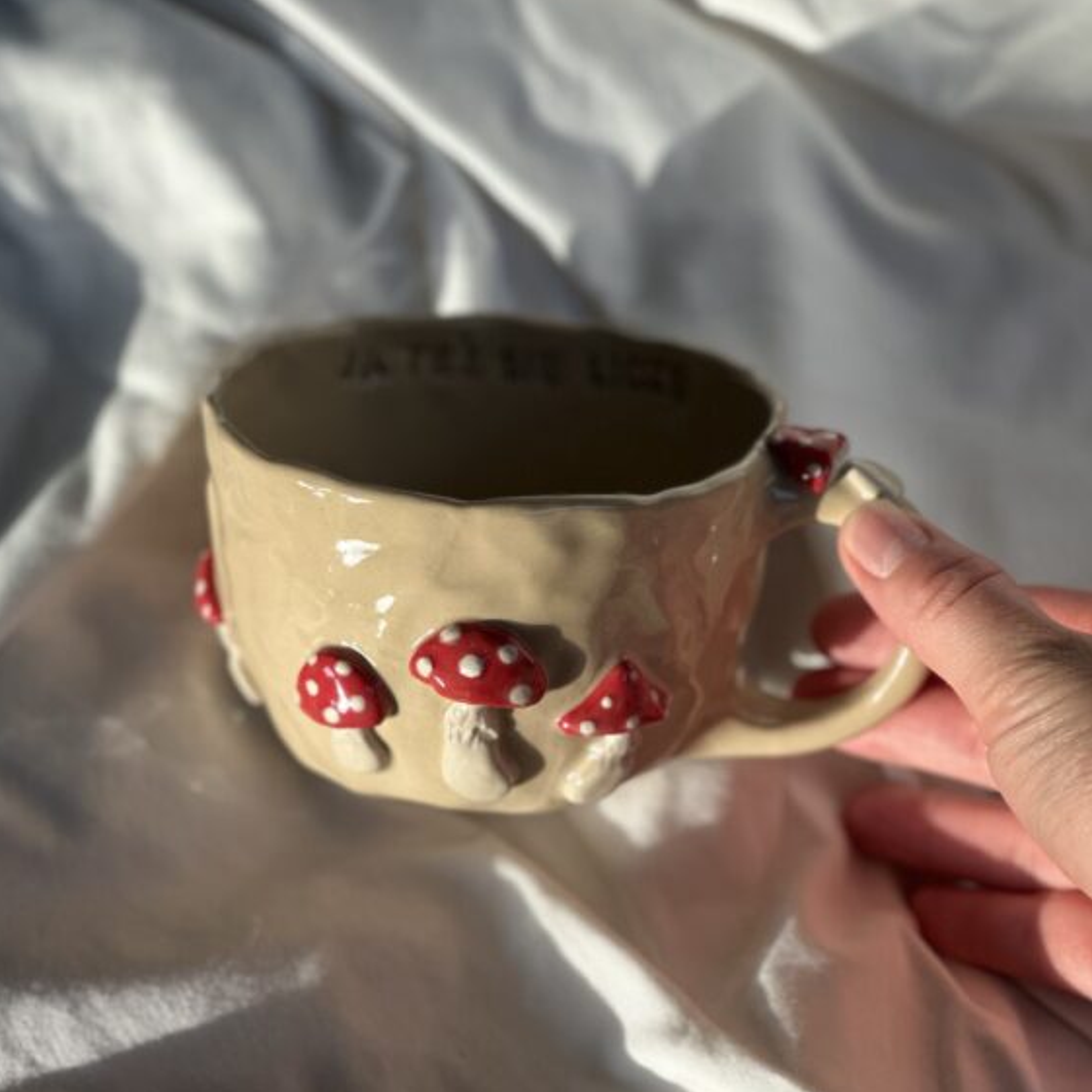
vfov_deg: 17.9
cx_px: 510
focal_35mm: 97
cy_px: 603
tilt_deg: -64.3
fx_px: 3462
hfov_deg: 17.9
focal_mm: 9
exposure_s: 1/121
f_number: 2.8
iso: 50
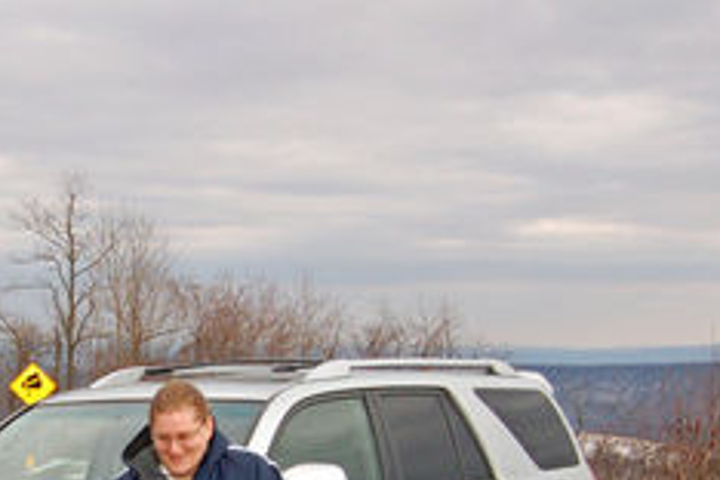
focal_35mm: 75
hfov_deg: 26.3
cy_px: 440
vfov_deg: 17.9
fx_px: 1500
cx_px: 111
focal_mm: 18
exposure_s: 1/500
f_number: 10
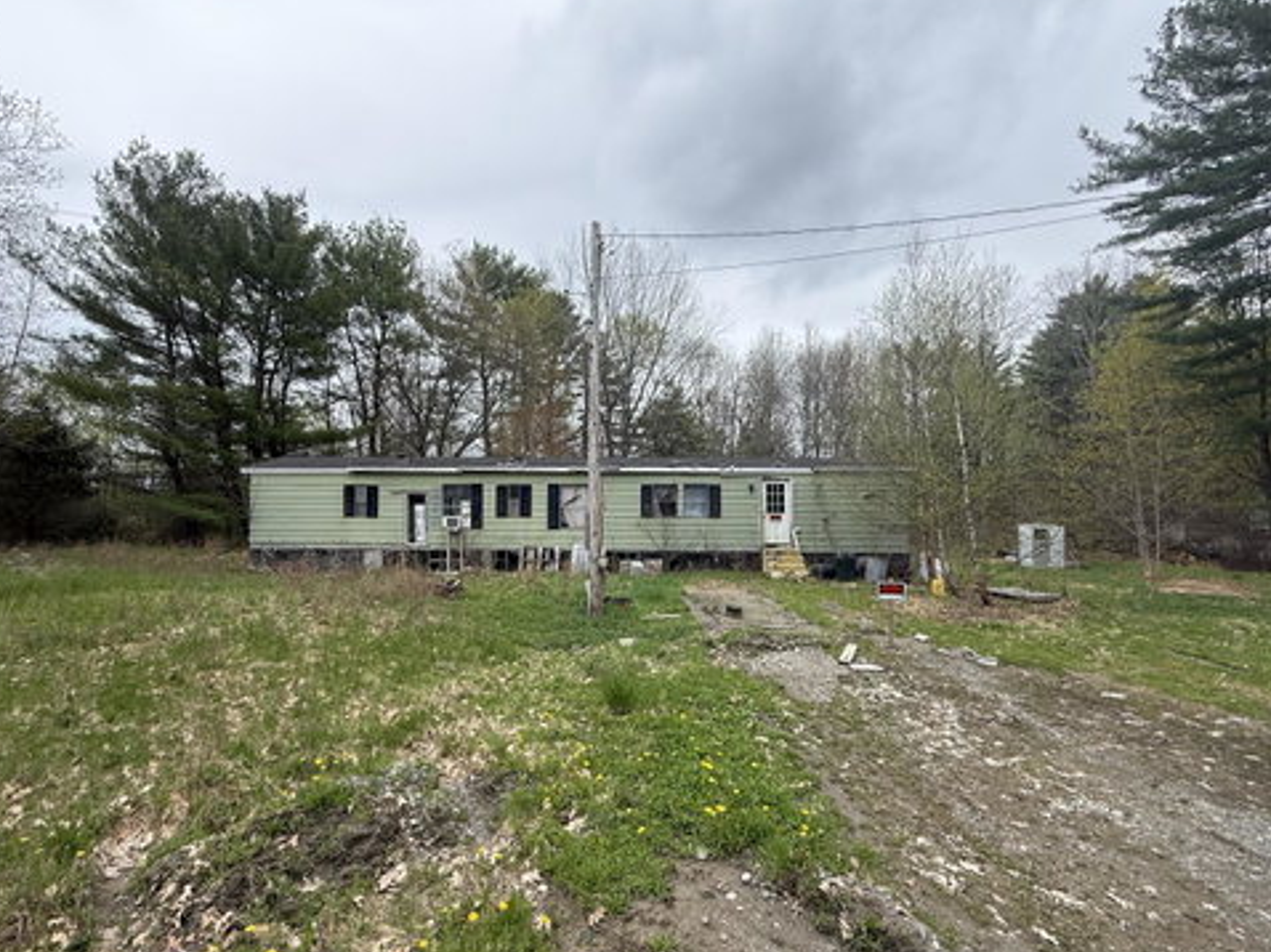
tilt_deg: +2.2
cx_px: 596
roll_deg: -2.0
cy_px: 497
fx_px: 550
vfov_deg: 81.6
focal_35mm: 15
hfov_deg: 98.1
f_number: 2.2
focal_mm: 2.22
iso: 64
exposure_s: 1/1125
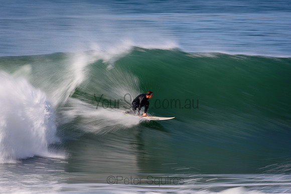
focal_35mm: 660
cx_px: 146
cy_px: 97
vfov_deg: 2.1
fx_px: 5336
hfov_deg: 3.1
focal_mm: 440
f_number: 18
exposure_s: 1/20
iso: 100
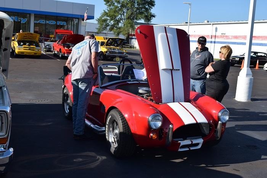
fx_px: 322
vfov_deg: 30.8
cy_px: 89
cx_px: 134
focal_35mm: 44
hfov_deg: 45.0
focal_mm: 29
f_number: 10
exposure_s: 1/400
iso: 200
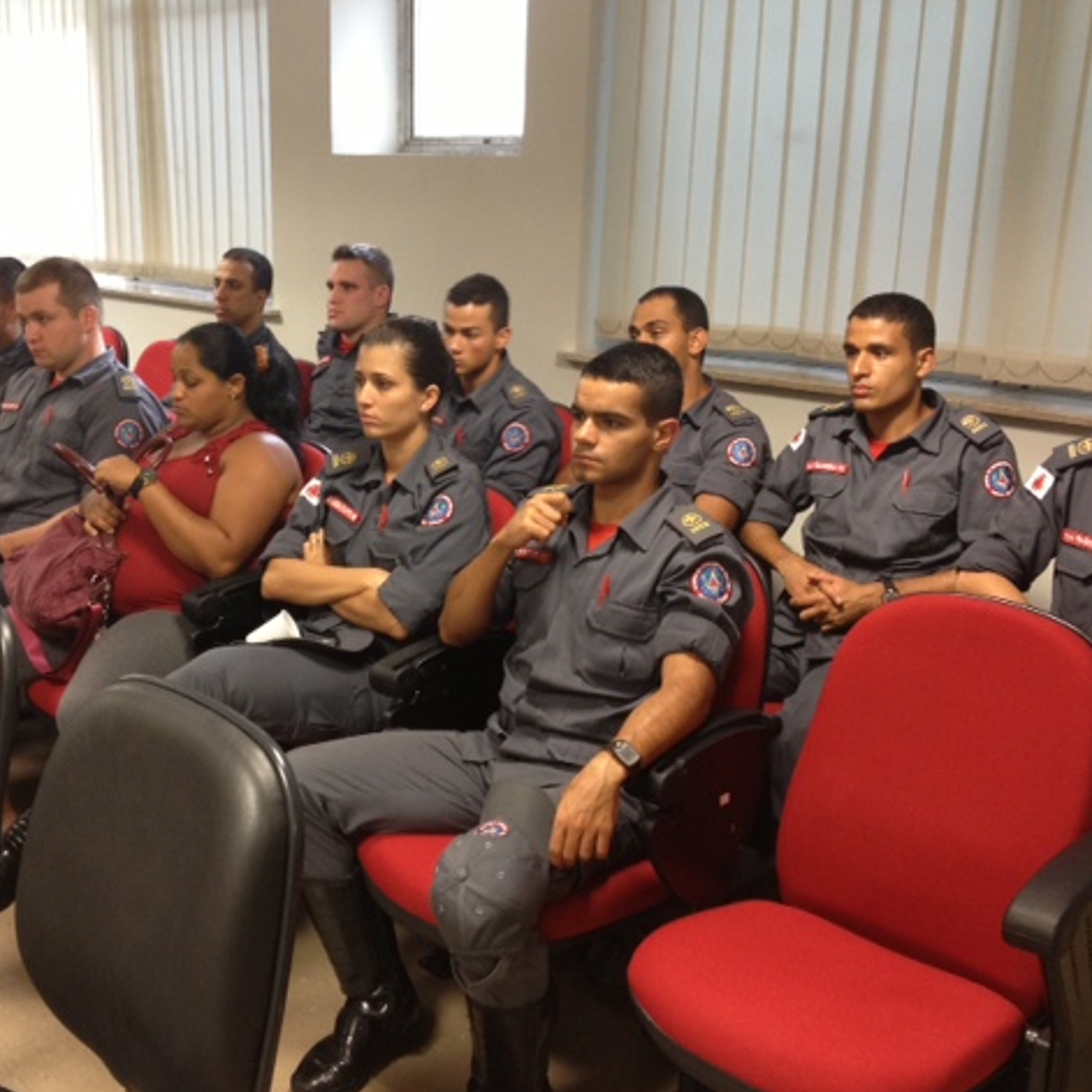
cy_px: 540
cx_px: 443
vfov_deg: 40.0
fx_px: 1499
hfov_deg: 39.9
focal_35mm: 42
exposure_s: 1/20
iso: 125
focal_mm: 4.28
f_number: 2.4
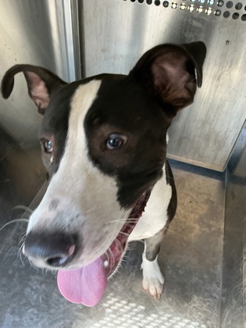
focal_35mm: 29
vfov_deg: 61.7
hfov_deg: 48.2
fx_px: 275
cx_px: 123
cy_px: 164
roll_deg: -4.5
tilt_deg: -43.9
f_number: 1.8
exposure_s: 1/60
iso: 125
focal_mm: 3
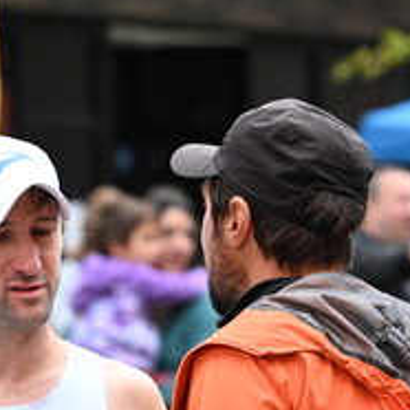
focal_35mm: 301
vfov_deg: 5.8
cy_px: 343
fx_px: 4033
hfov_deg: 5.8
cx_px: 35
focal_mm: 120
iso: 2500
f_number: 4
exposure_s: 1/640
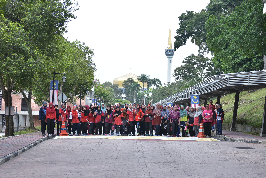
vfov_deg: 22.7
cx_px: 133
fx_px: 444
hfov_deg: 33.4
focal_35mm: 60
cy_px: 89
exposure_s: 1/500
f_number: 3.5
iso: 200
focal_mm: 40
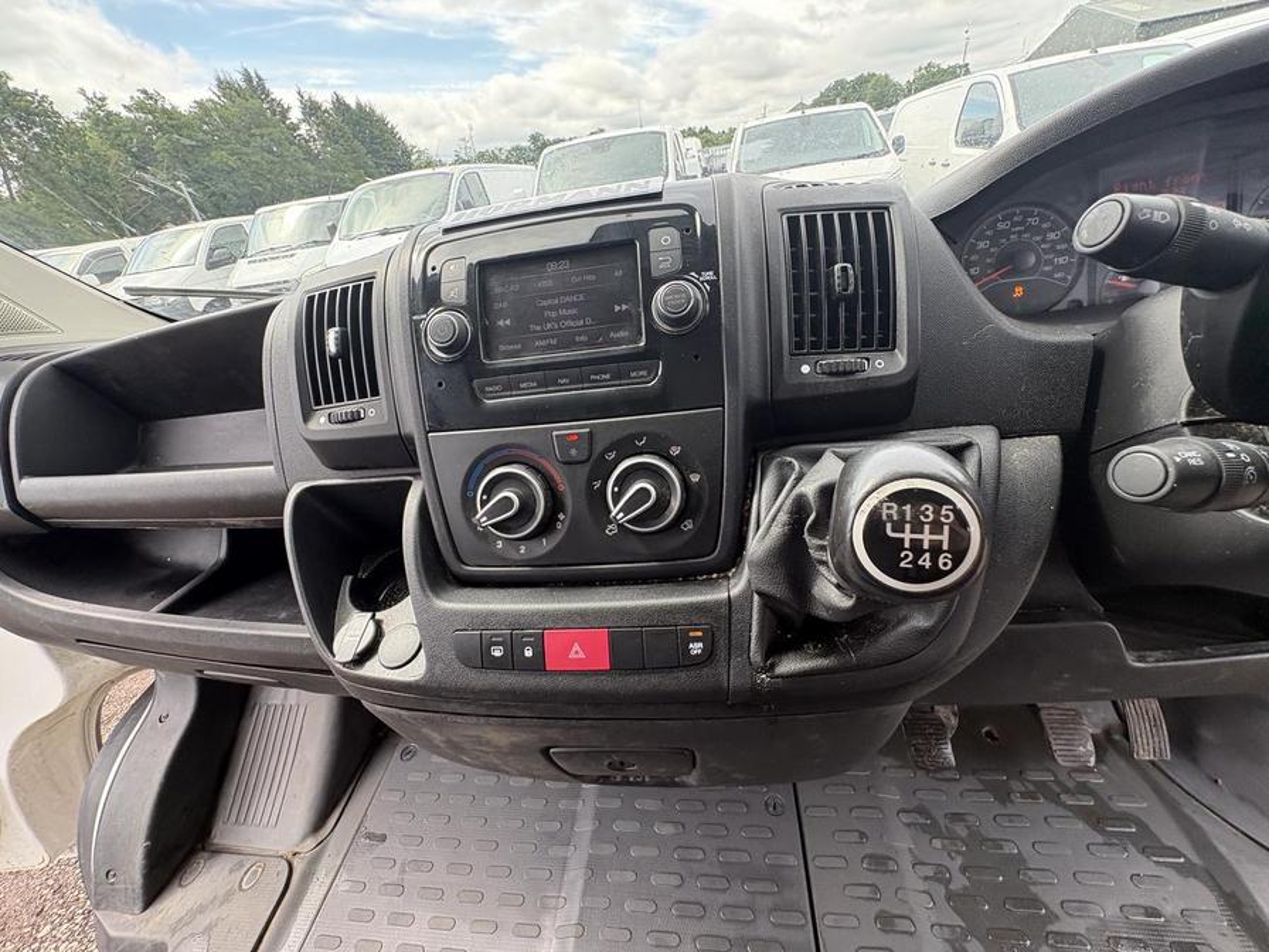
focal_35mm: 14
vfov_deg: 85.7
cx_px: 634
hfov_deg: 102.1
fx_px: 513
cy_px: 476
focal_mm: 2.22
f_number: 2.2
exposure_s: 1/144
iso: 100
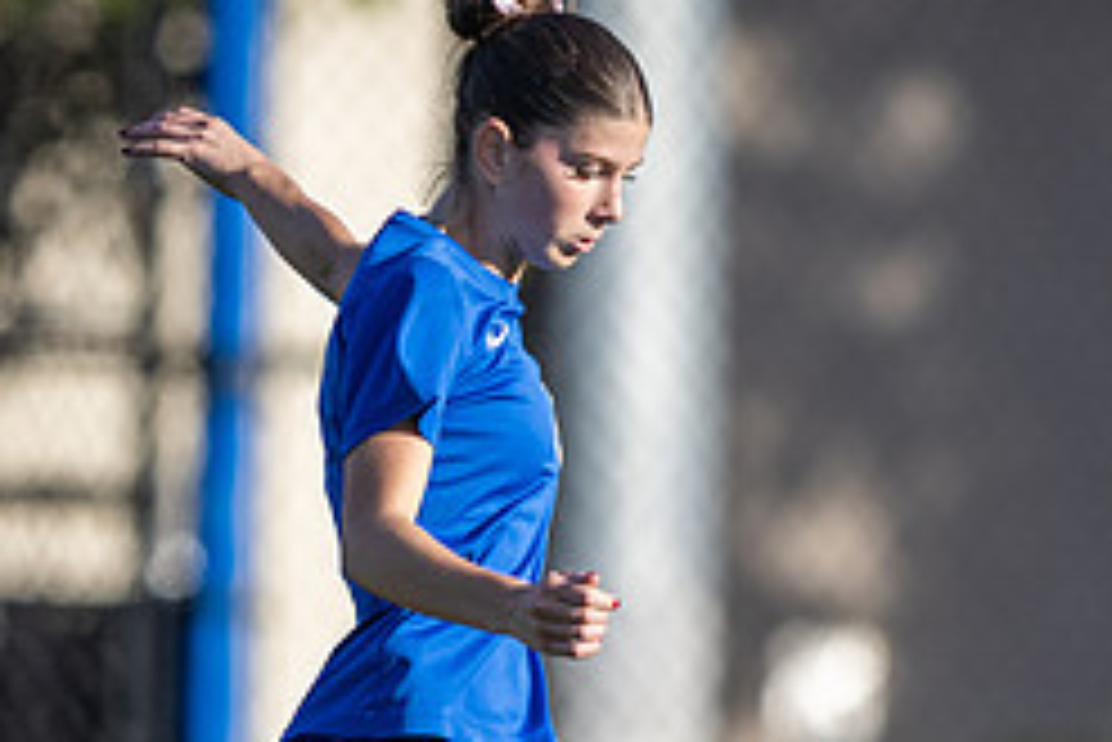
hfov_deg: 1.3
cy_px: 520
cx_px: 345
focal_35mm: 1641
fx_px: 50716
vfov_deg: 0.8
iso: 180
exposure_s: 1/2000
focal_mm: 400
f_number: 2.8
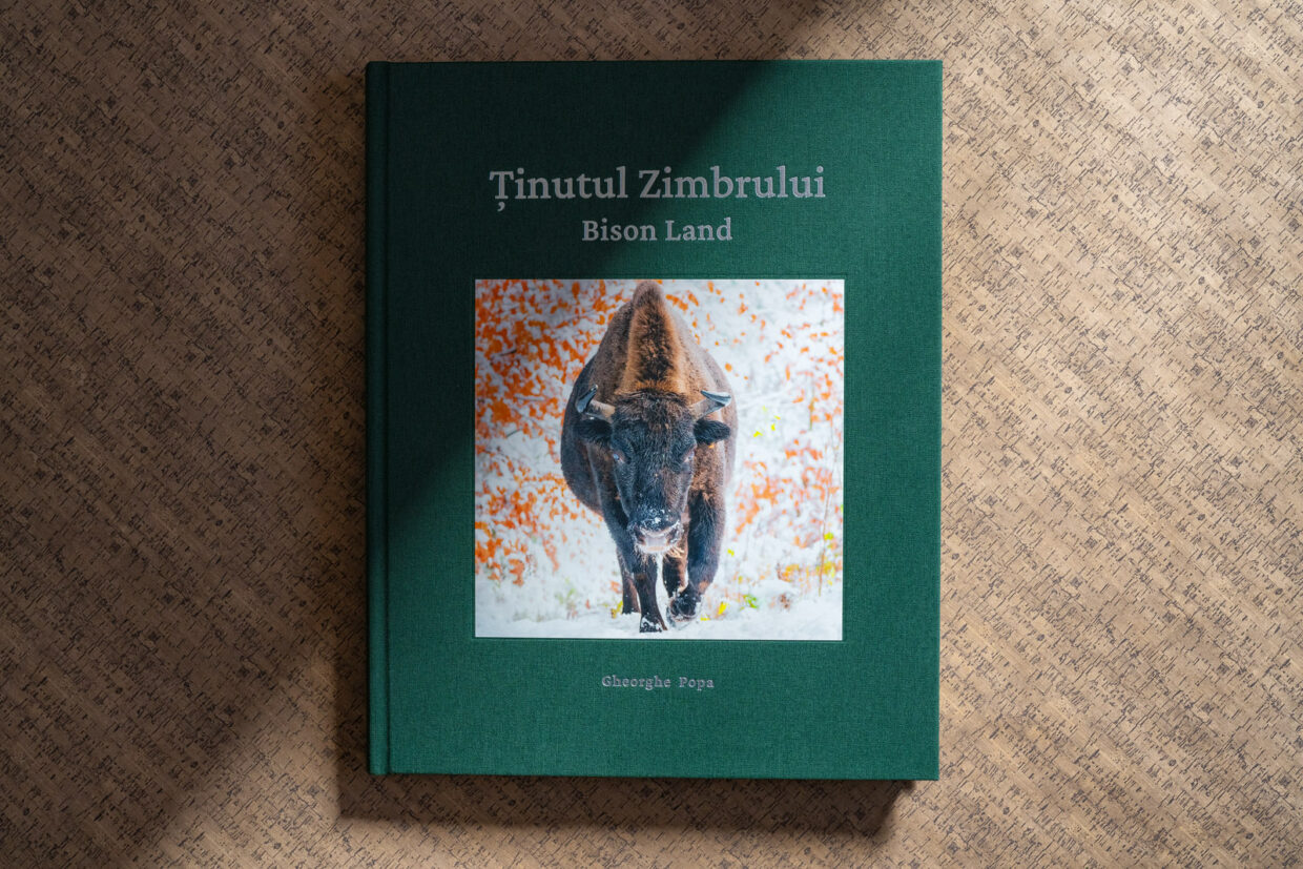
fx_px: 1810
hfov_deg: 39.6
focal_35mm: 50
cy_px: 434
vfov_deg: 27.0
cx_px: 652
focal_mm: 50
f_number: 8
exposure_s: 1/50
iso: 1000
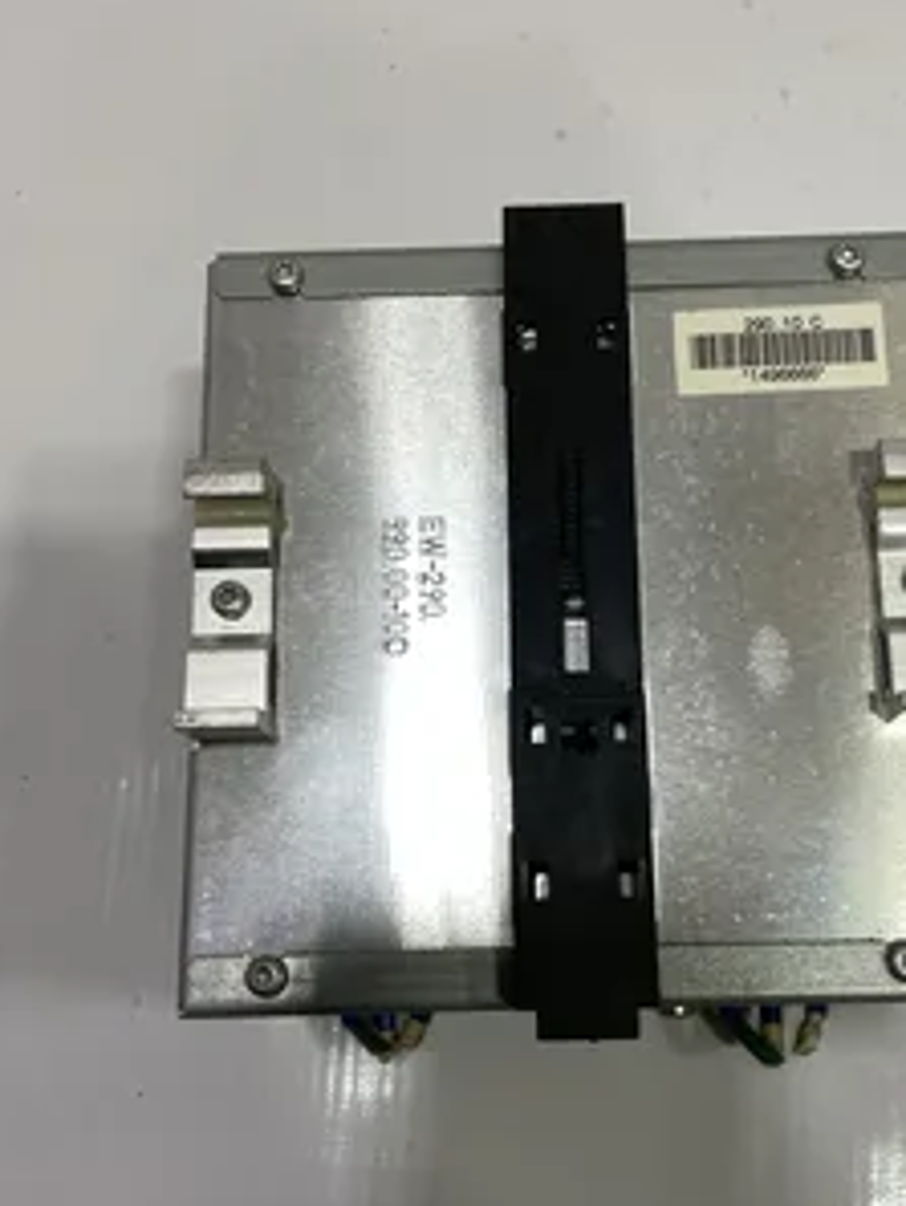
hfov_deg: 40.5
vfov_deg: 52.5
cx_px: 544
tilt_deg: -77.3
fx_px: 1221
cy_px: 678
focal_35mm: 35
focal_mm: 4.2
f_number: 1.6
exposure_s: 1/120
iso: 125
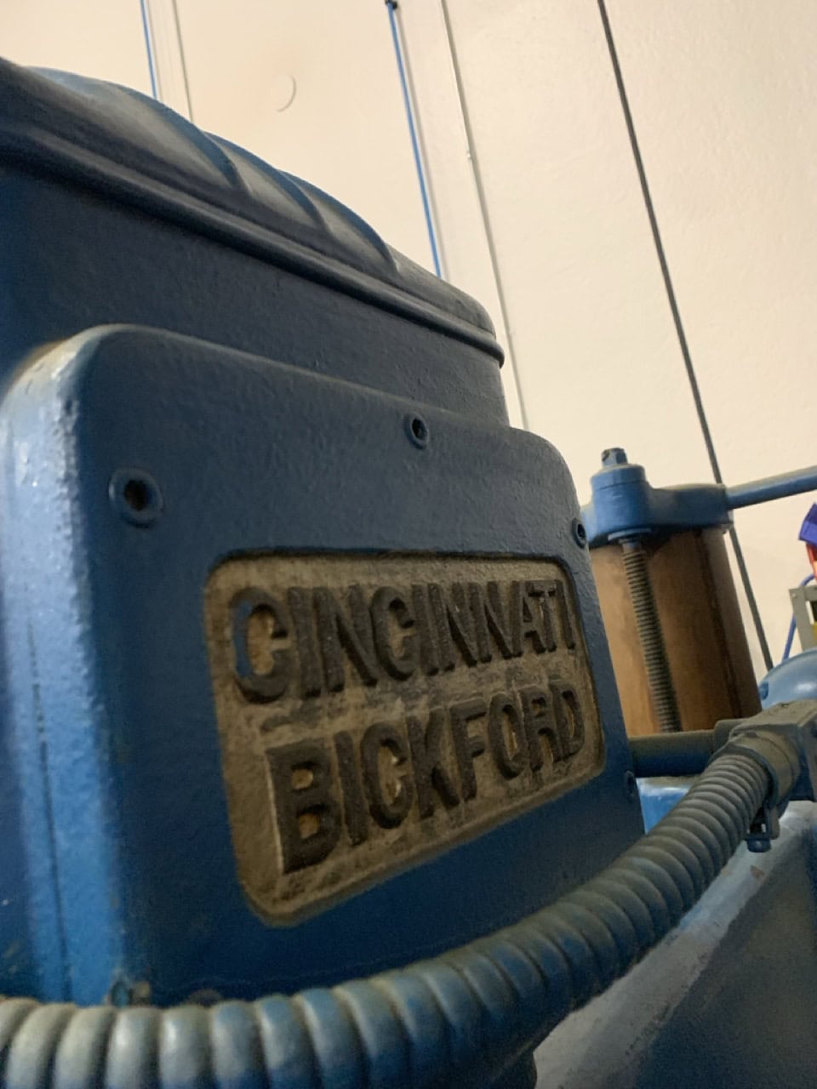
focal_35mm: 26
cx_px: 408
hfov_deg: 53.1
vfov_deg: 67.3
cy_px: 544
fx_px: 818
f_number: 1.8
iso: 400
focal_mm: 4.2
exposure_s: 1/60
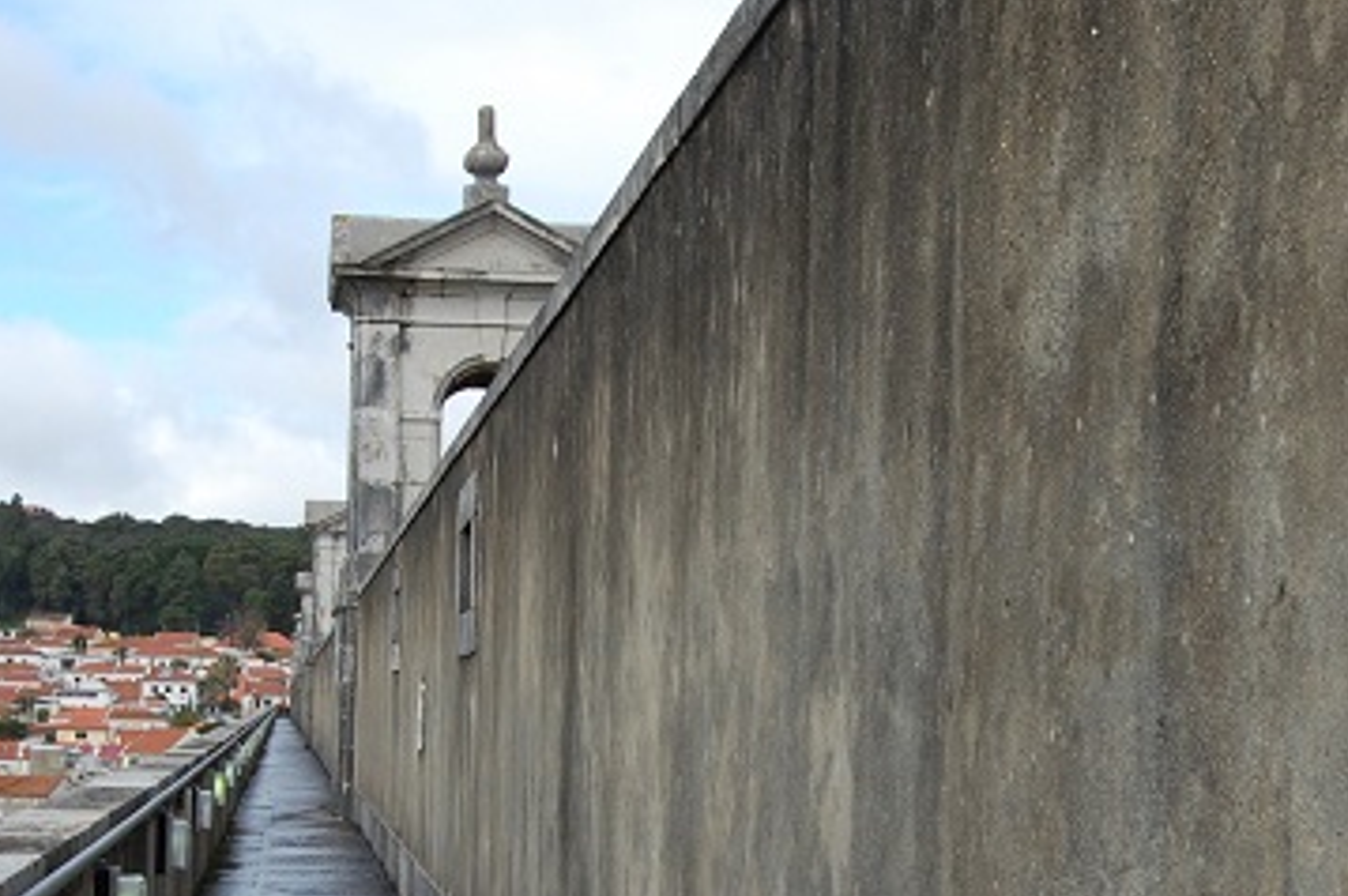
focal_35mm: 77
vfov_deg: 17.5
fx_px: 2885
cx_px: 700
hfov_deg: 26.3
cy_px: 693
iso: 200
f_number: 8
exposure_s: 1/250
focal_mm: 23
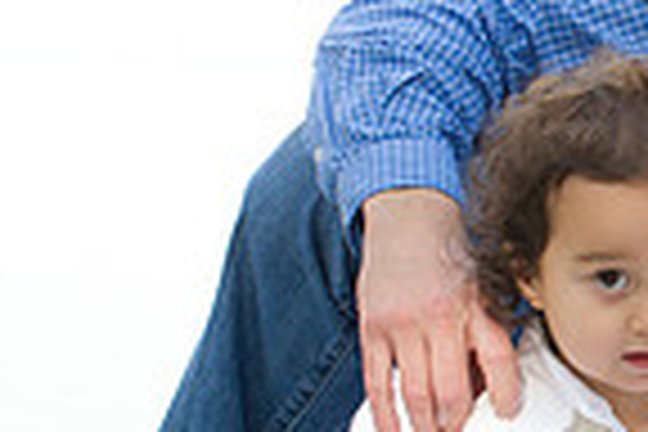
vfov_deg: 3.2
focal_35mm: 423
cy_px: 112
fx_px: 7613
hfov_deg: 4.8
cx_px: 986
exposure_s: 1/160
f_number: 5.6
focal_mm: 105
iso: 200
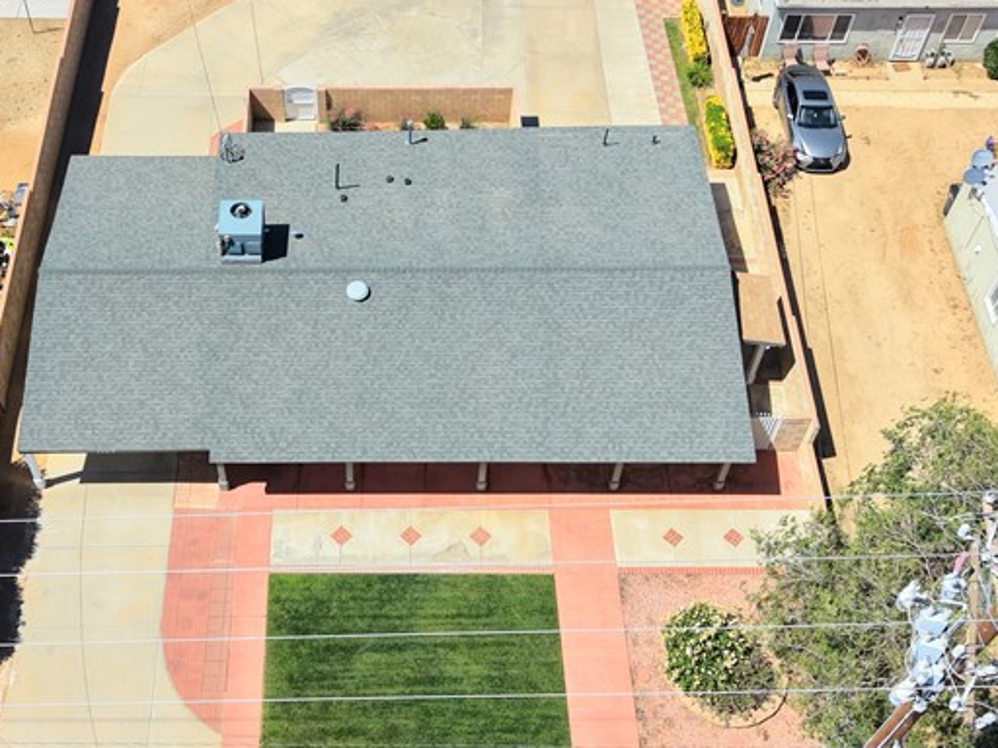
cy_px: 380
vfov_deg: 30.3
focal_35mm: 48
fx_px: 1384
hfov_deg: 39.4
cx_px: 382
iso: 140
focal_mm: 8.67
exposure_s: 1/6000
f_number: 1.8
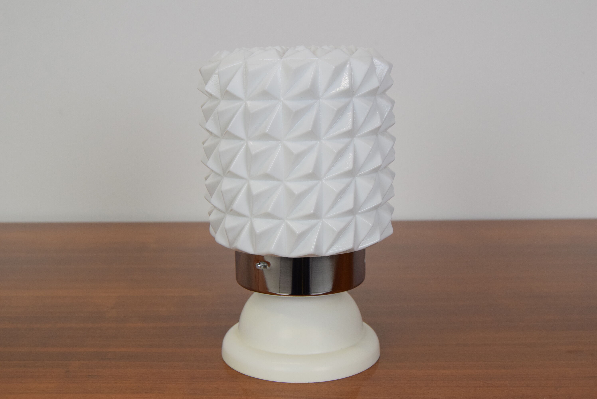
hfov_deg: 42.3
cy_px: 200
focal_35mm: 46
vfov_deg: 29.0
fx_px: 772
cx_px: 298
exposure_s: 1/320
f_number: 9
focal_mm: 31
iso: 1600
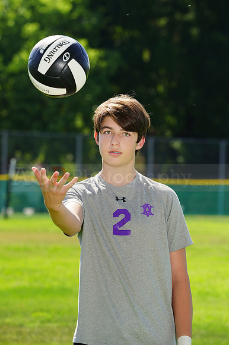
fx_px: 2780
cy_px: 172
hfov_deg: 4.7
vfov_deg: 7.1
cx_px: 114
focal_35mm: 291
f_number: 11
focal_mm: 291
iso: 200
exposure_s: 1/200
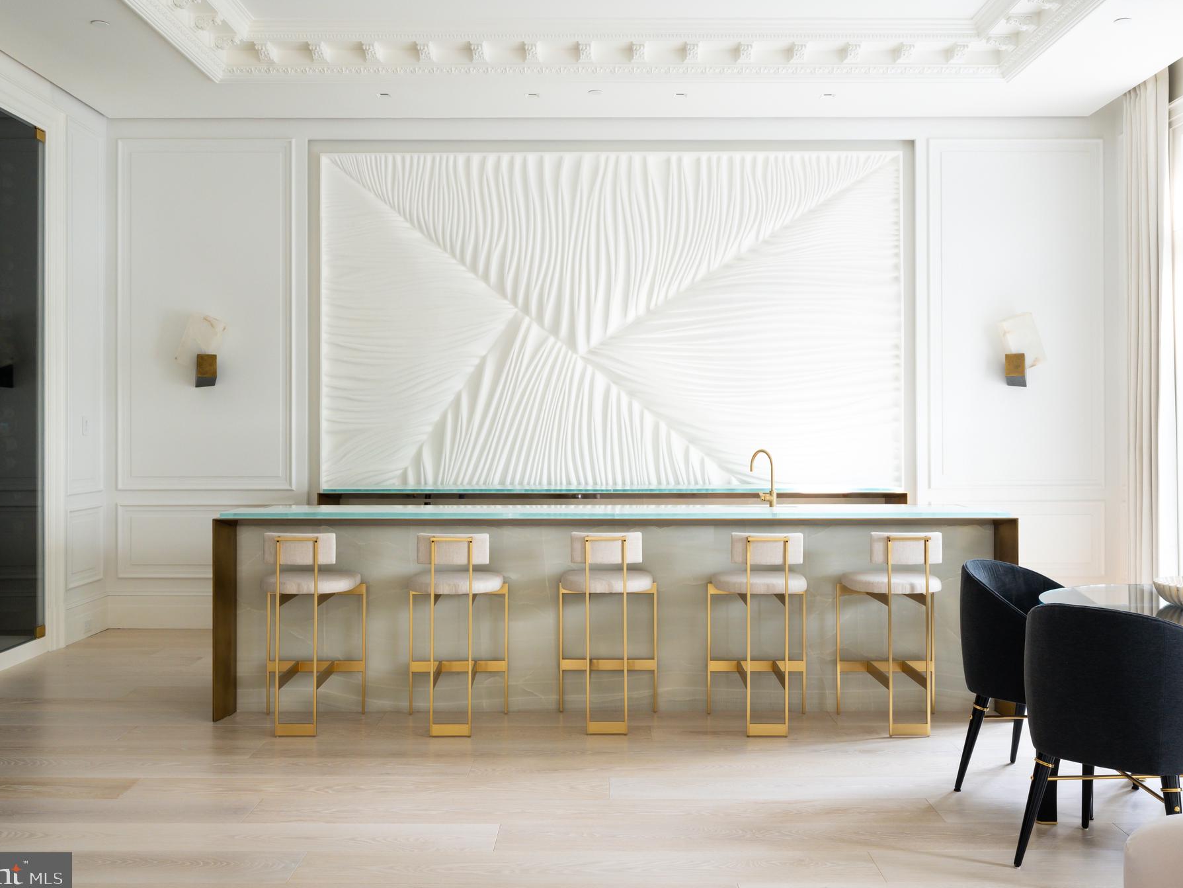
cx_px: 603
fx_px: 1128
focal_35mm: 33
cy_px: 449
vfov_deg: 42.9
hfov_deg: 55.3
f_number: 13
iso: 800
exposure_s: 1/8
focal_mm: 30
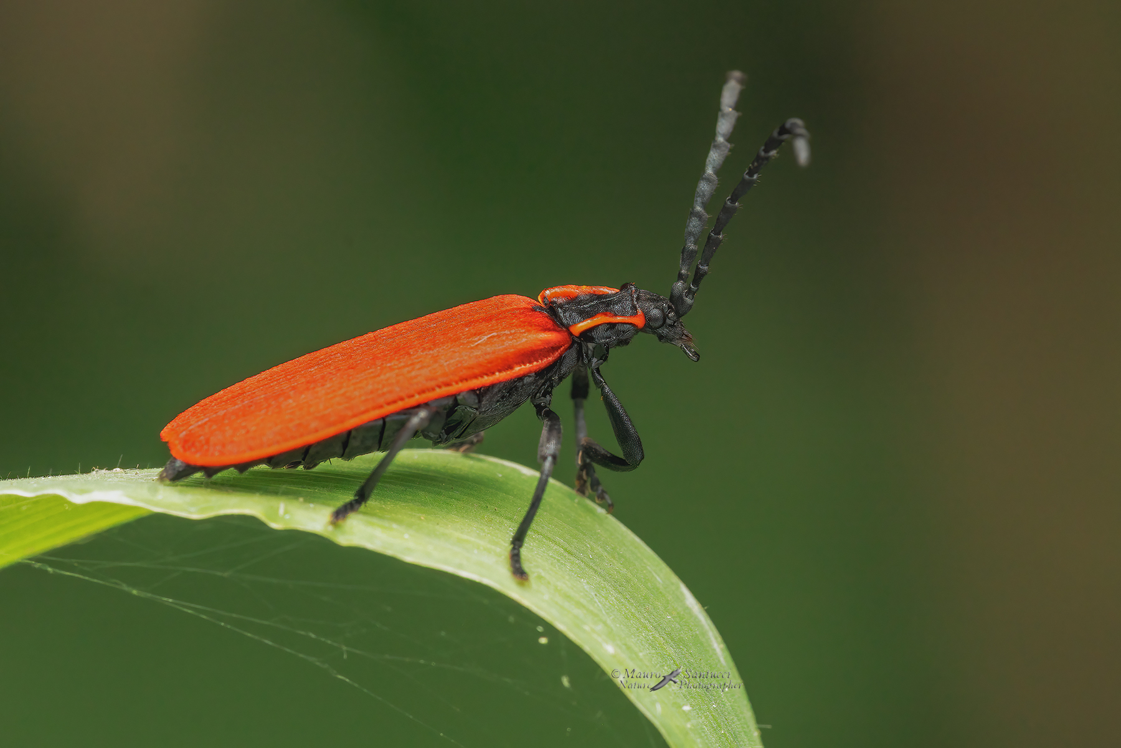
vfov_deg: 10.2
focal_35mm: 135
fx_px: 4203
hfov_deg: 15.2
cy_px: 374
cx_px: 560
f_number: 10
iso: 200
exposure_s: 1/100
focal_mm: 90
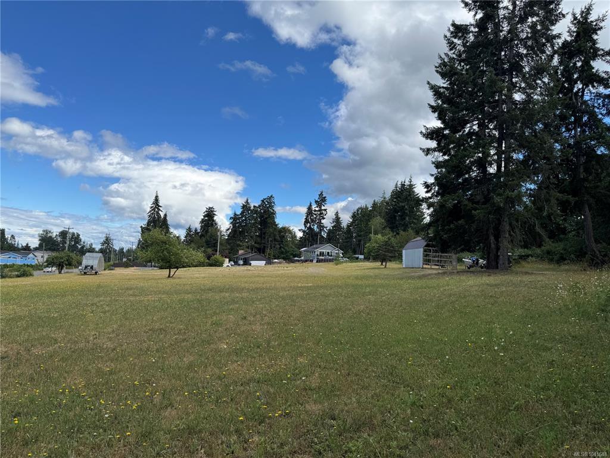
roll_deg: -2.9
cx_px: 305
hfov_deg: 71.6
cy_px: 229
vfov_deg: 56.8
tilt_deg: +4.0
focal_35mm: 24
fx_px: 423
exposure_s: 1/4049
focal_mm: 6.76
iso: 80
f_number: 1.78
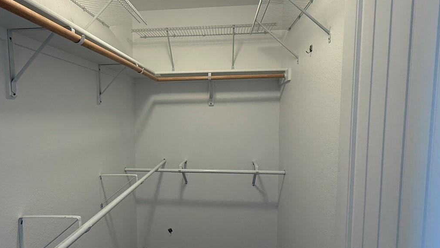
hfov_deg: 75.9
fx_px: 280
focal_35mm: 24
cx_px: 189
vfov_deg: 47.6
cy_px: 140
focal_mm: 2.22
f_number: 2.2
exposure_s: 1/120
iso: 250
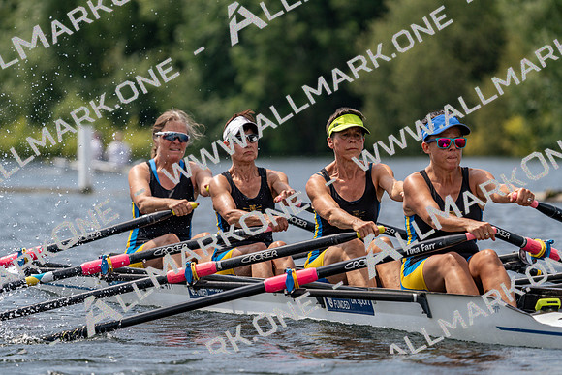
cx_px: 281
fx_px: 5278
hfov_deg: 6.1
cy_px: 188
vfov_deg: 4.1
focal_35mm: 338
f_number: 6.3
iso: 250
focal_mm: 338
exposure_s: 1/1600
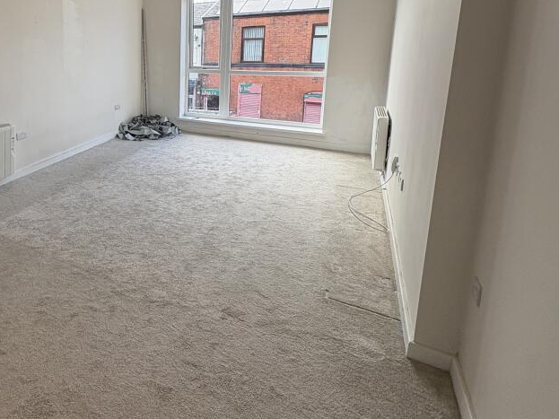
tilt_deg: -11.0
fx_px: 371
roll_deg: +2.0
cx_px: 104
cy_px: 105
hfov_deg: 66.4
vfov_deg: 56.0
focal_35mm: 23
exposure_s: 1/206
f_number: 2.2
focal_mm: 2.22
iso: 40
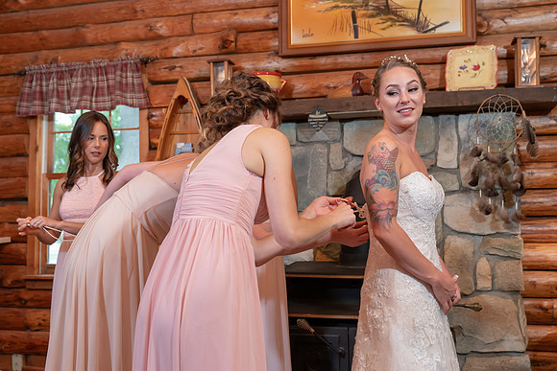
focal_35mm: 38
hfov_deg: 50.5
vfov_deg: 35.0
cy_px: 176
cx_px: 279
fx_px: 590
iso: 2000
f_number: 4
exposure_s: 1/200
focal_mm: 36
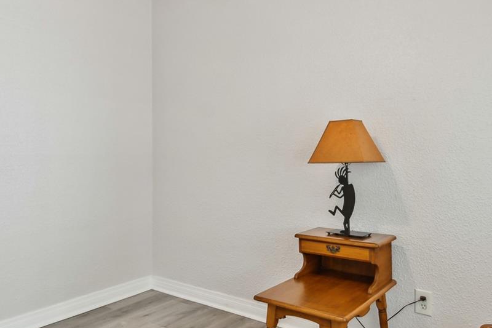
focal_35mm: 30
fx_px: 410
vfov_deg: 43.6
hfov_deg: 61.7
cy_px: 150
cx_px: 216
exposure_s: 1/8
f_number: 6.3
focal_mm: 10
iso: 100
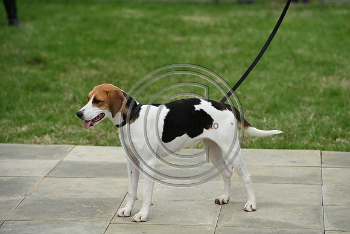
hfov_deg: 15.2
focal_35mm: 135
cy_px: 117
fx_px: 1313
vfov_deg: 10.2
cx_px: 175
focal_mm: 135
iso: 160
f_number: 4.5
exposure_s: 1/1000
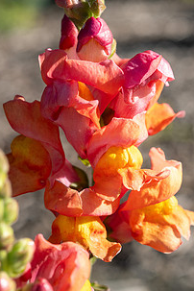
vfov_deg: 22.7
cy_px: 85
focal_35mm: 89
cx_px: 139
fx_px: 719
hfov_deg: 15.3
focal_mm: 60
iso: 200
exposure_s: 1/320
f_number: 9
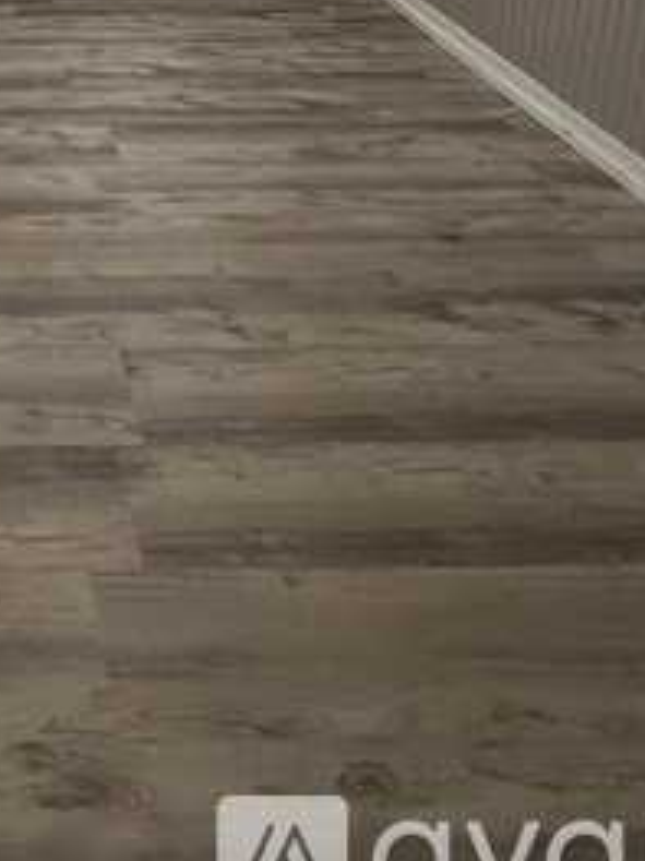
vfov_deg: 40.0
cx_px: -72
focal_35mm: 33
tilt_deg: -12.1
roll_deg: +0.4
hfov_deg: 36.1
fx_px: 821
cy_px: -165
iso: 80
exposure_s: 1/99
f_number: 1.8
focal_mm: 1.57
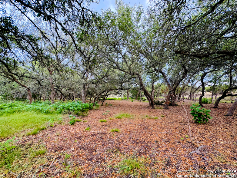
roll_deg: -2.1
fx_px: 96
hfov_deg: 102.1
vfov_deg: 85.7
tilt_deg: +1.4
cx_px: 118
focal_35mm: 14
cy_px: 89
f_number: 2.2
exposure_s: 1/99
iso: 80
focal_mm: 2.22
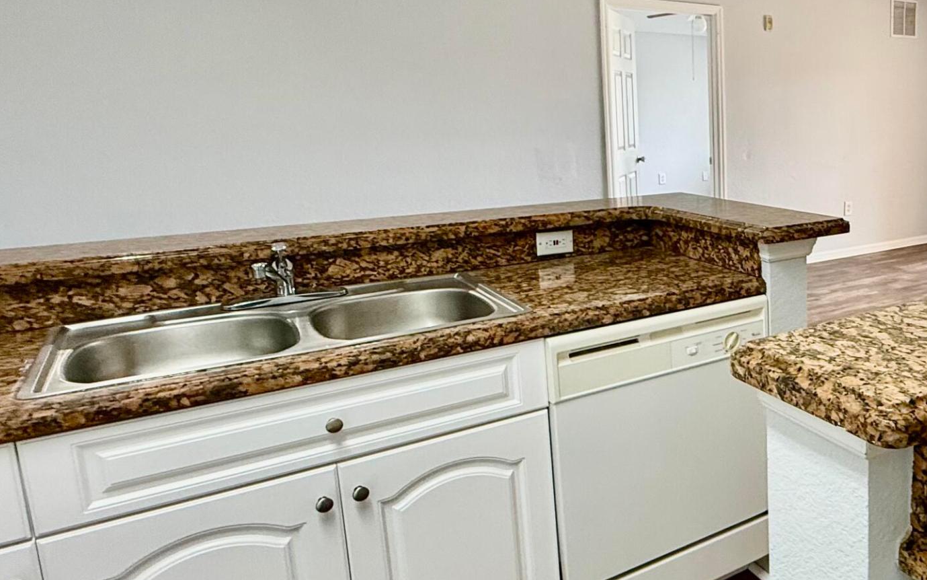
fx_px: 783
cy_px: 246
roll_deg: +0.6
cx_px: 828
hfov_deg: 53.8
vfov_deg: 40.5
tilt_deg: -9.7
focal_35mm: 31
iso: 200
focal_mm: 2.22
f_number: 2.2
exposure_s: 1/120
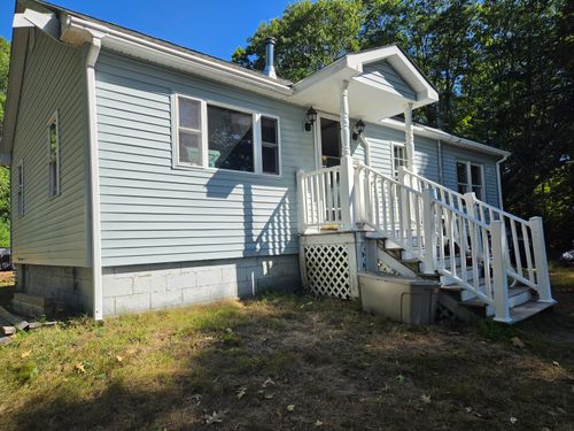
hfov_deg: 73.9
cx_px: 287
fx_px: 381
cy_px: 216
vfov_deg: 58.9
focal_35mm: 23
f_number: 1.8
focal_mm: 5.4
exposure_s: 1/4459
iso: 80
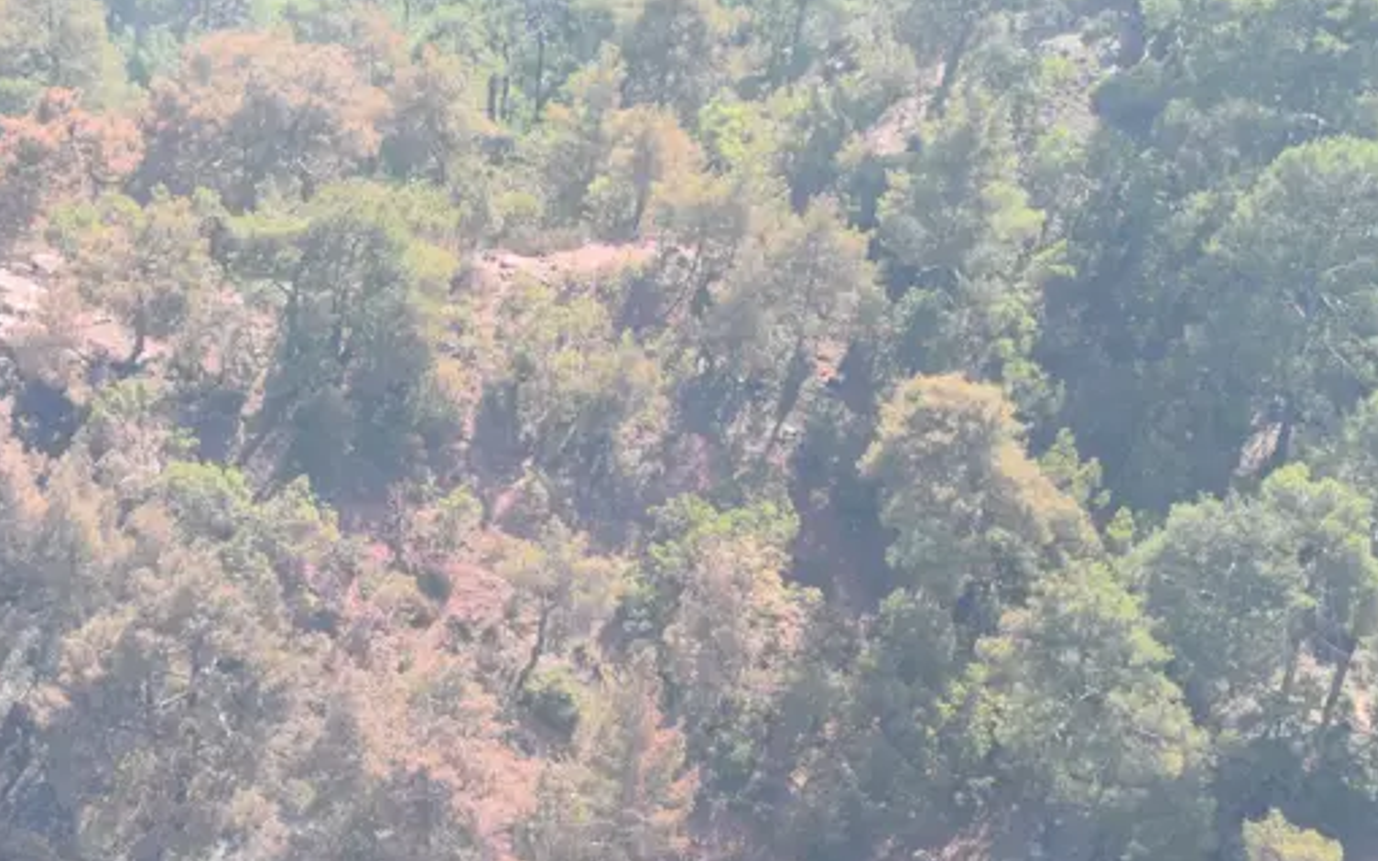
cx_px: 395
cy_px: 642
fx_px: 4464
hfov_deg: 17.5
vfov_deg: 11.0
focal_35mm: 119
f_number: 8
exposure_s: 1/320
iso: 800
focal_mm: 45
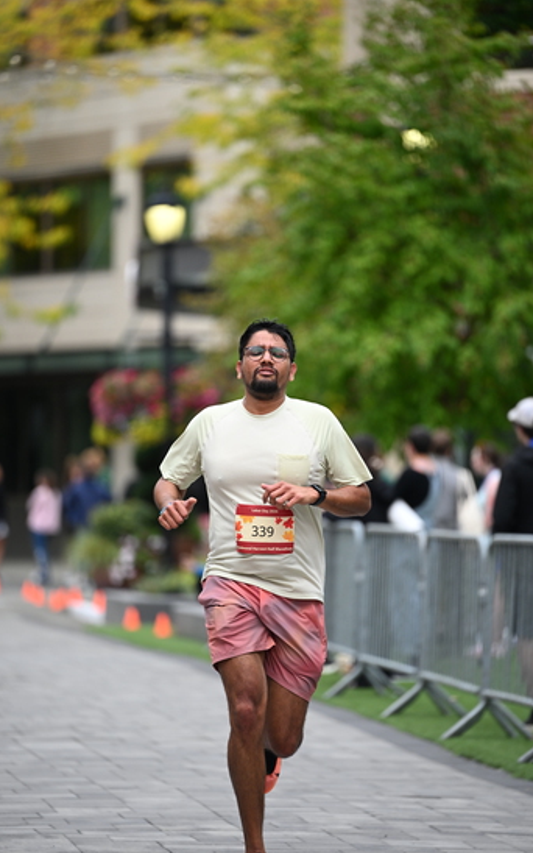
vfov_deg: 10.2
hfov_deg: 6.4
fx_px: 4763
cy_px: 427
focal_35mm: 205
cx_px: 264
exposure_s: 1/2000
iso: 640
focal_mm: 200
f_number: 2.8
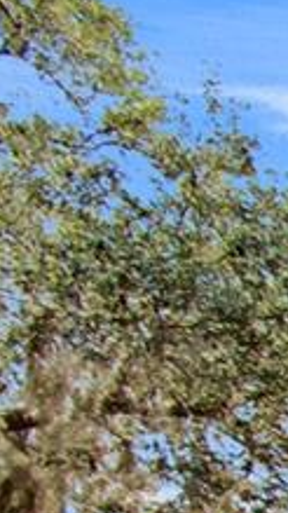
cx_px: 1646
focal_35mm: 115
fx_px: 1563
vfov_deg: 15.2
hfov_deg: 5.5
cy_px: 1007
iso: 100
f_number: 7.1
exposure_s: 1/8000
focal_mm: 10
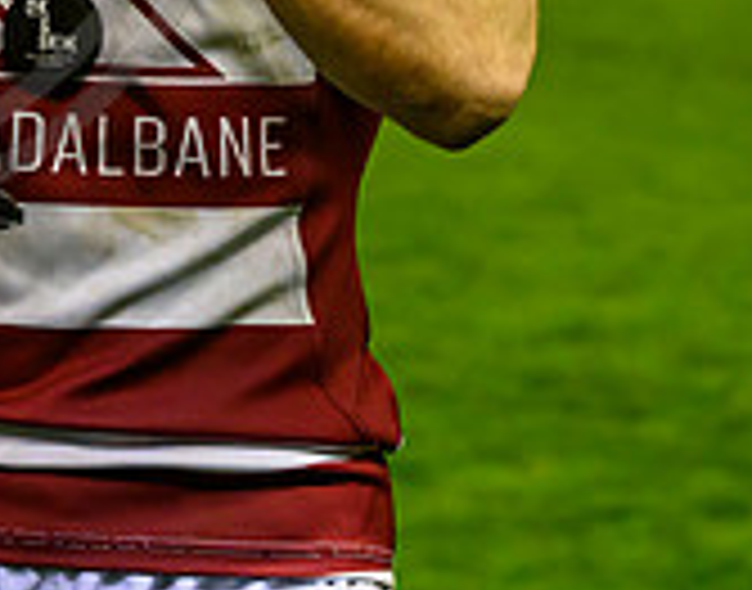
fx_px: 6361
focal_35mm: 288
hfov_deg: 6.7
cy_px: -308
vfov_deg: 5.3
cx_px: 60
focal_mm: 70
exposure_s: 1/800
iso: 3200
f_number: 4
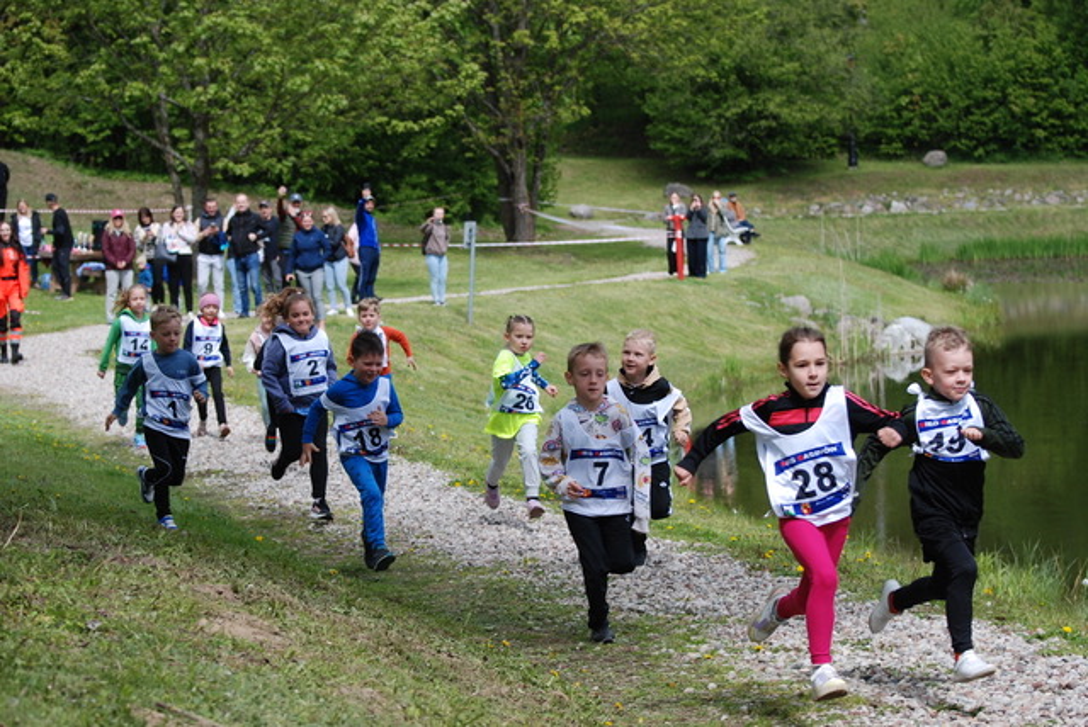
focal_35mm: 105
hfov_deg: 19.4
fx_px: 3176
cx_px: 544
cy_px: 364
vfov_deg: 13.1
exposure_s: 1/800
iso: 200
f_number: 4.5
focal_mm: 70
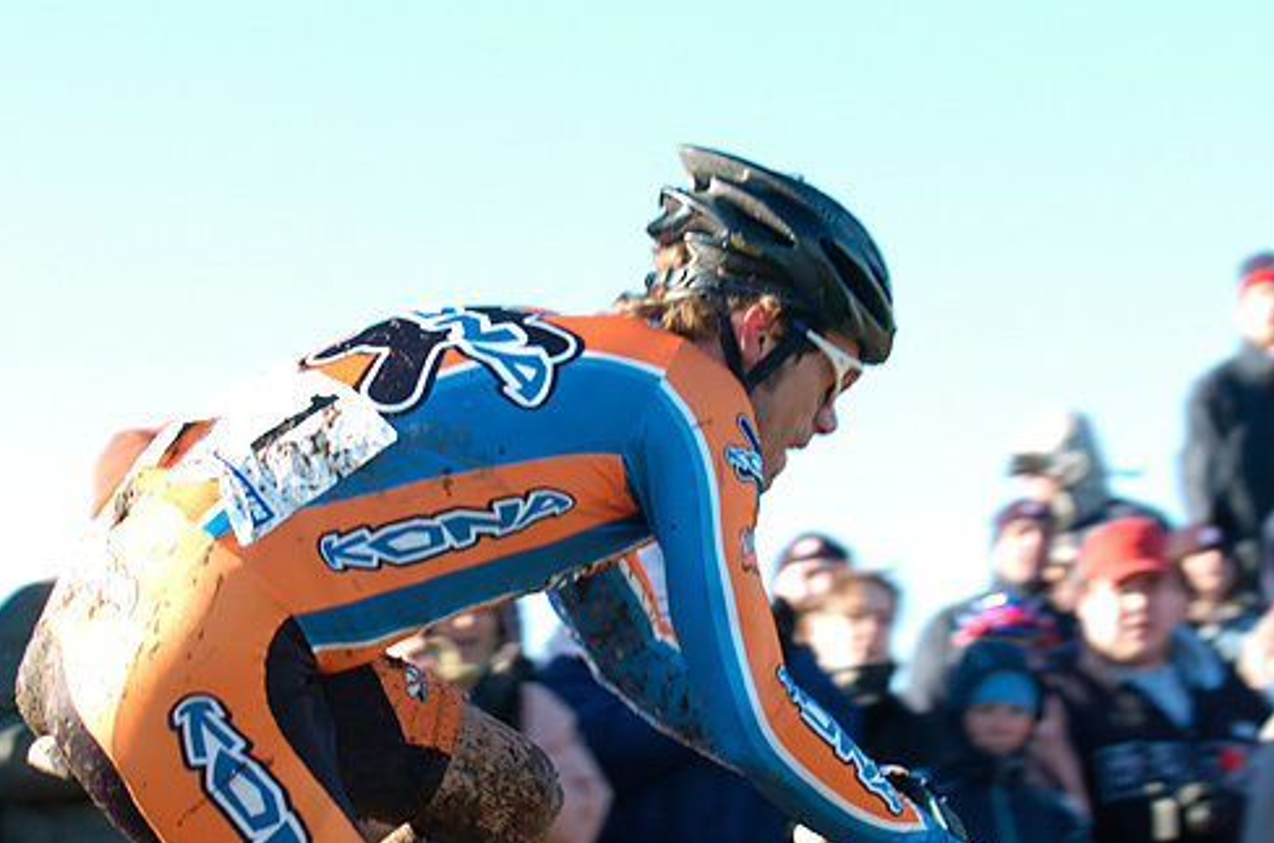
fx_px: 4555
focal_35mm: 129
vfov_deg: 10.6
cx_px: 721
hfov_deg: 15.9
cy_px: 429
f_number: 4
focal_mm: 70
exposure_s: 1/320
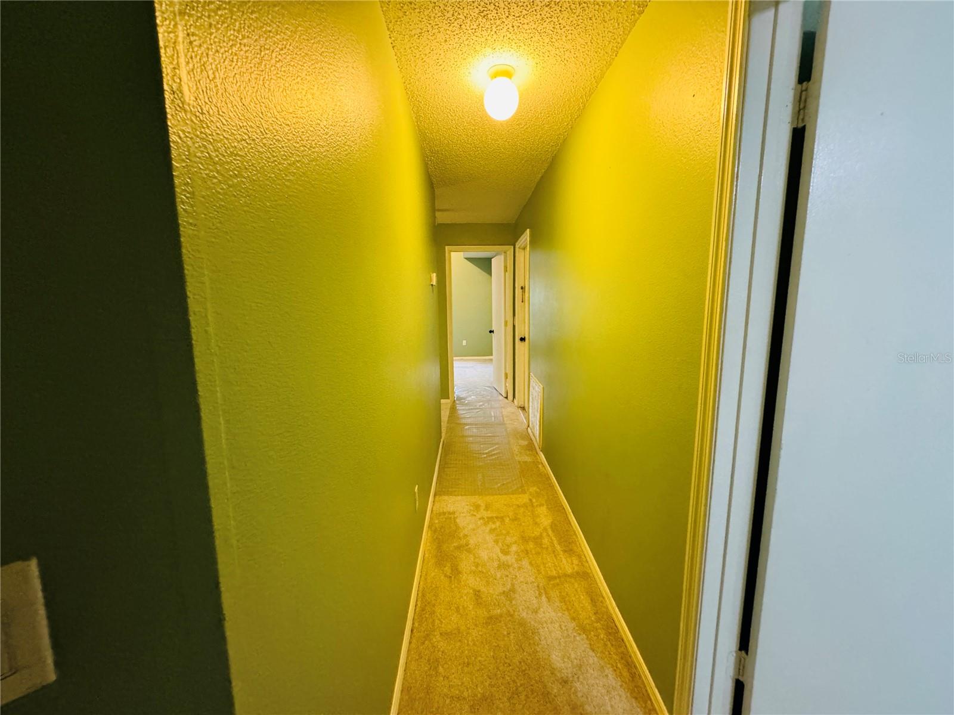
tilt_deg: -8.3
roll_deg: +0.1
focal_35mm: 14
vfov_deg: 85.7
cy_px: 358
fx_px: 386
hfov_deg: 102.1
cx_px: 477
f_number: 2.2
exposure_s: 1/60
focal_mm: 2.22
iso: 800
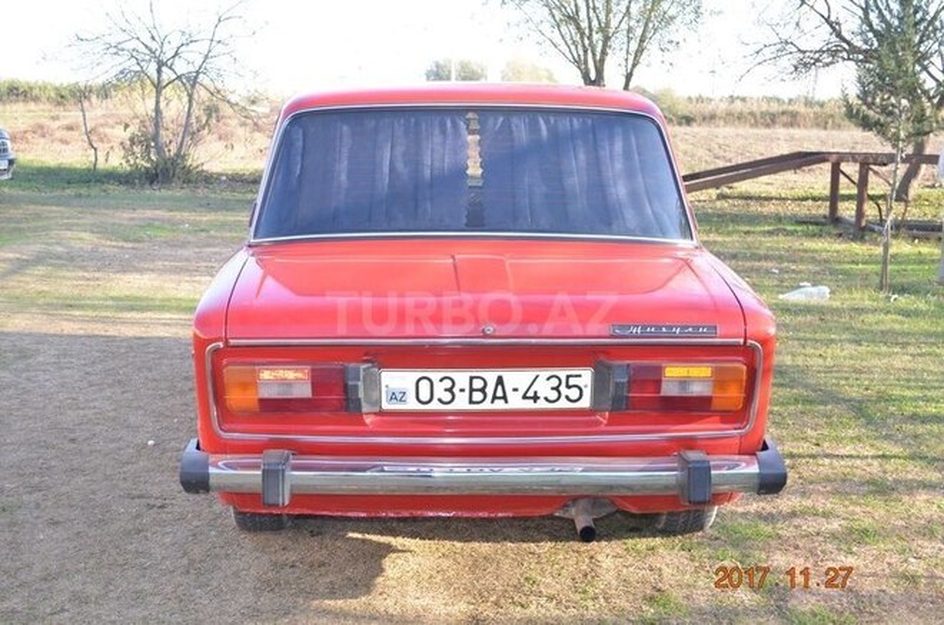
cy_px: 312
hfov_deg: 41.2
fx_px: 1256
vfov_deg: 27.9
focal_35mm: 48
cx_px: 472
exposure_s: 1/200
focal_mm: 32
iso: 320
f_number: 4.8
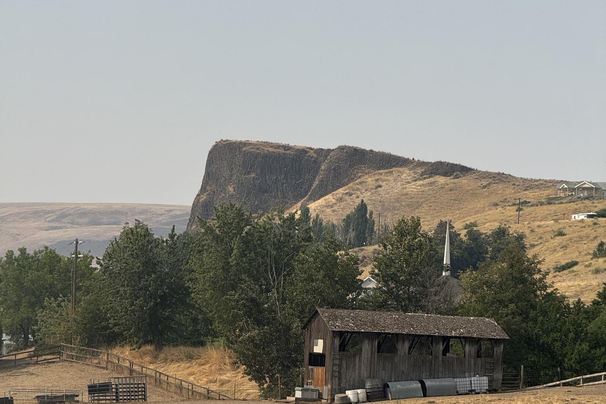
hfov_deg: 12.3
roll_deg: -3.8
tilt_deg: +3.2
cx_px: 302
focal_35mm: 167
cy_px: 307
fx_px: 2811
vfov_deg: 8.2
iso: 50
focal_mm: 15.66
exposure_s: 1/2083
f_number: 2.8
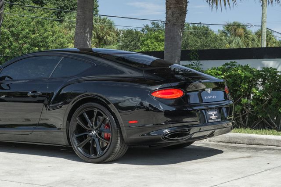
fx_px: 619
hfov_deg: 25.4
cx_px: 80
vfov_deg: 17.2
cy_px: 70
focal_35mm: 79
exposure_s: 1/1000
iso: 640
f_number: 7.1
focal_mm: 43
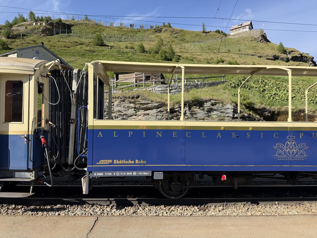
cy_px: 119
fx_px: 220
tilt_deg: +2.2
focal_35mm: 24
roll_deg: +1.7
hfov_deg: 71.6
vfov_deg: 56.8
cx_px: 158
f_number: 1.78
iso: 80
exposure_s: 1/2703
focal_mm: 6.76
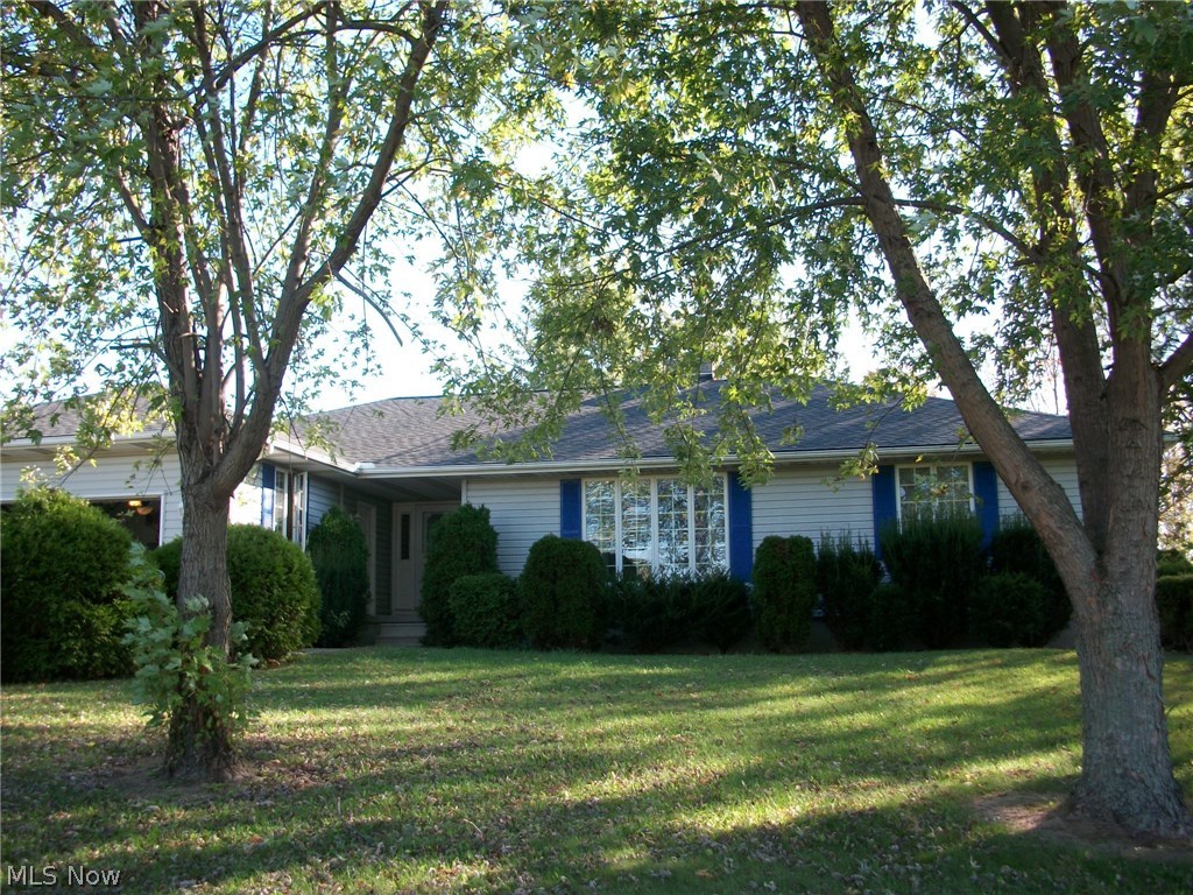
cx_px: 596
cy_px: 448
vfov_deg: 40.7
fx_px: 1206
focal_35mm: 35
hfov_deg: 52.6
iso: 80
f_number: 3.1
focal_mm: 6.3
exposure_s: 1/160
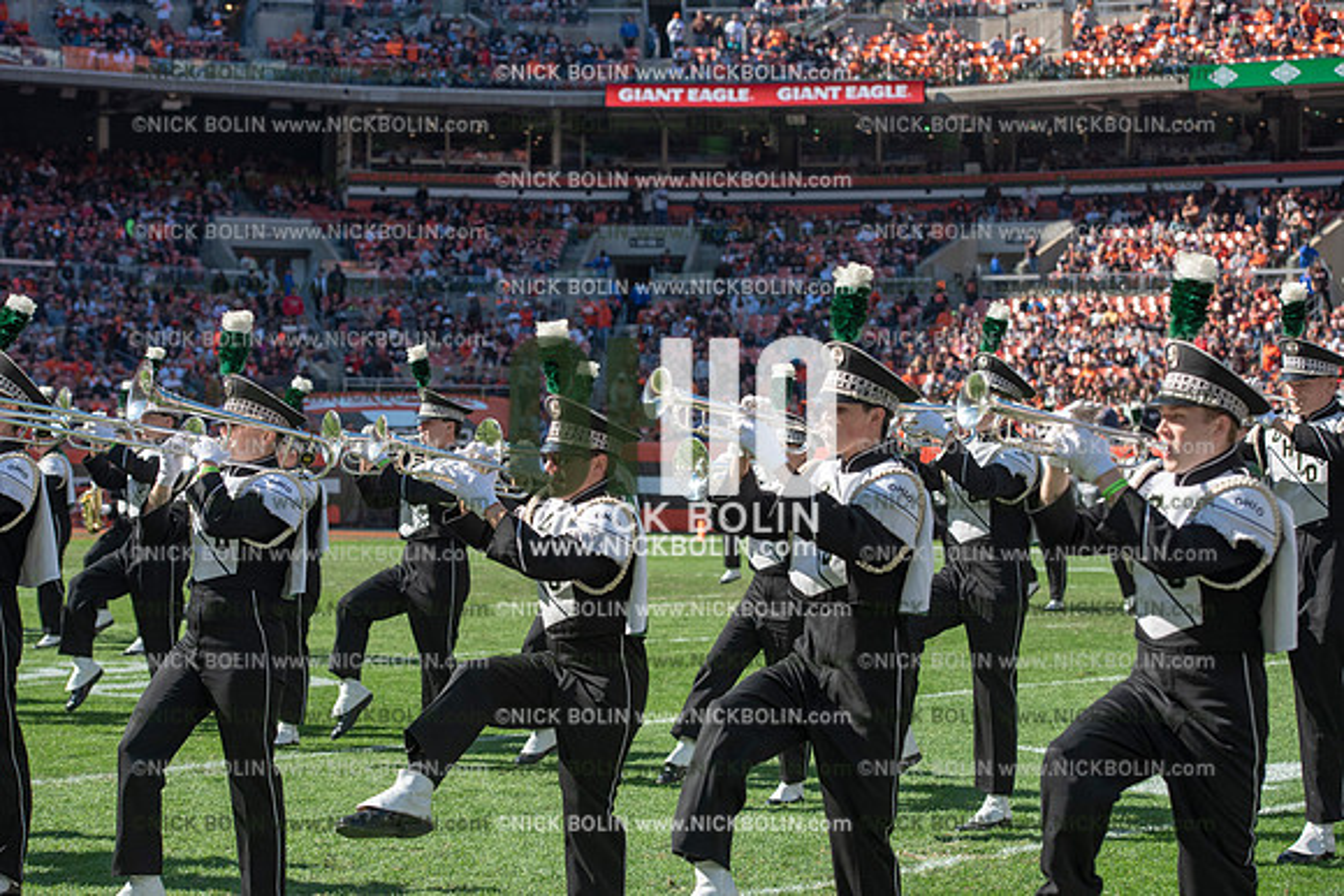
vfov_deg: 16.1
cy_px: 448
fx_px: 3174
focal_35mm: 85
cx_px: 672
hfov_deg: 23.9
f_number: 5
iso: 400
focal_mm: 85
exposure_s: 1/2000
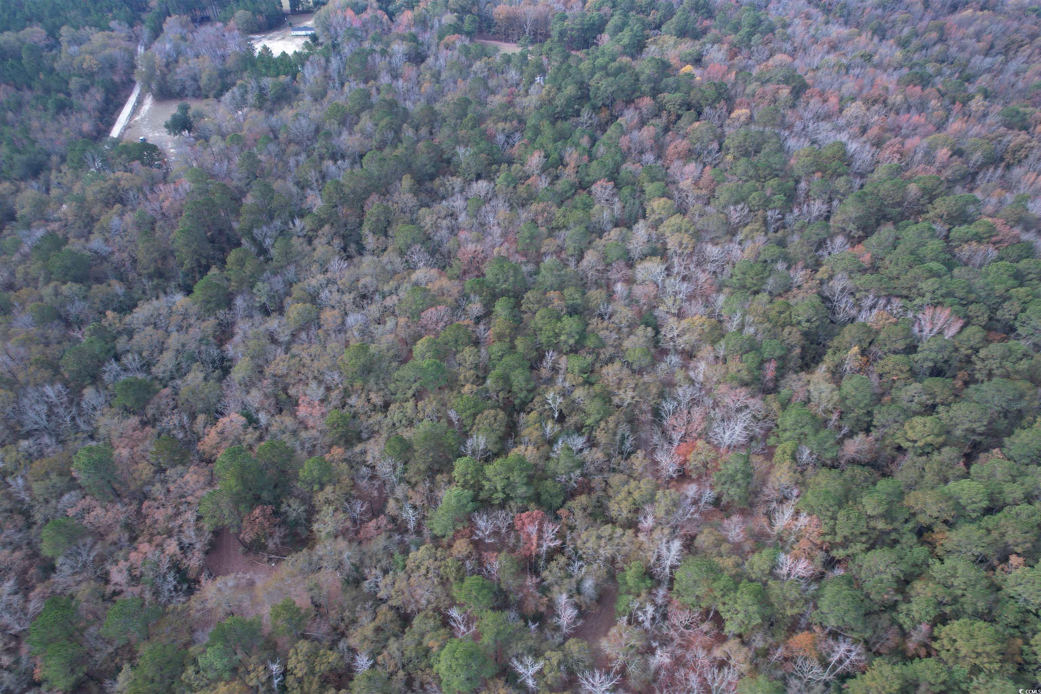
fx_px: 636
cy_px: 347
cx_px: 520
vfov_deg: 57.2
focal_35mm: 22
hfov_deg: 78.6
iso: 100
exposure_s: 1/500
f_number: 2.8
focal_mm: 8.38
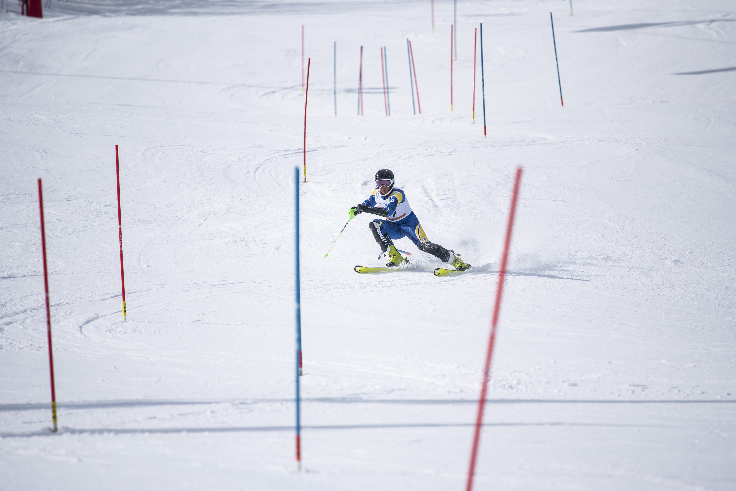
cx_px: 385
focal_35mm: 336
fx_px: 6872
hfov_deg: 6.1
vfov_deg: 4.1
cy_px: 229
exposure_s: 1/2500
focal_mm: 300
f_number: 4
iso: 80
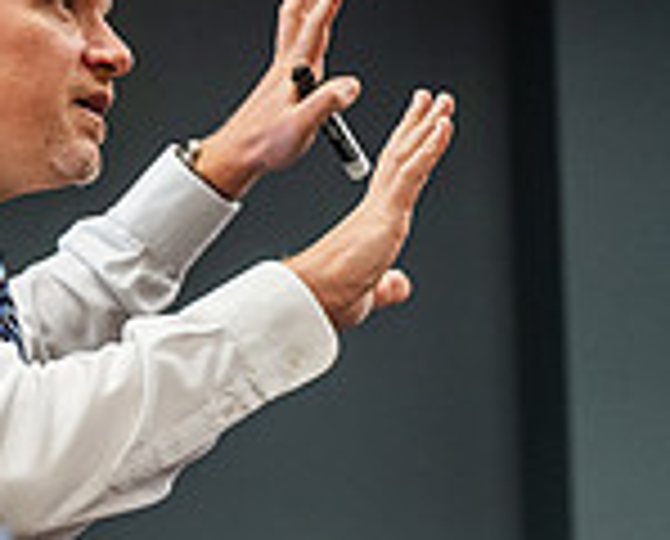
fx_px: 5070
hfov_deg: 7.5
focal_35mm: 255
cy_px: 520
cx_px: 67
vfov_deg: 6.1
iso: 2000
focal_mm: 70
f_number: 2.8
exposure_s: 1/200
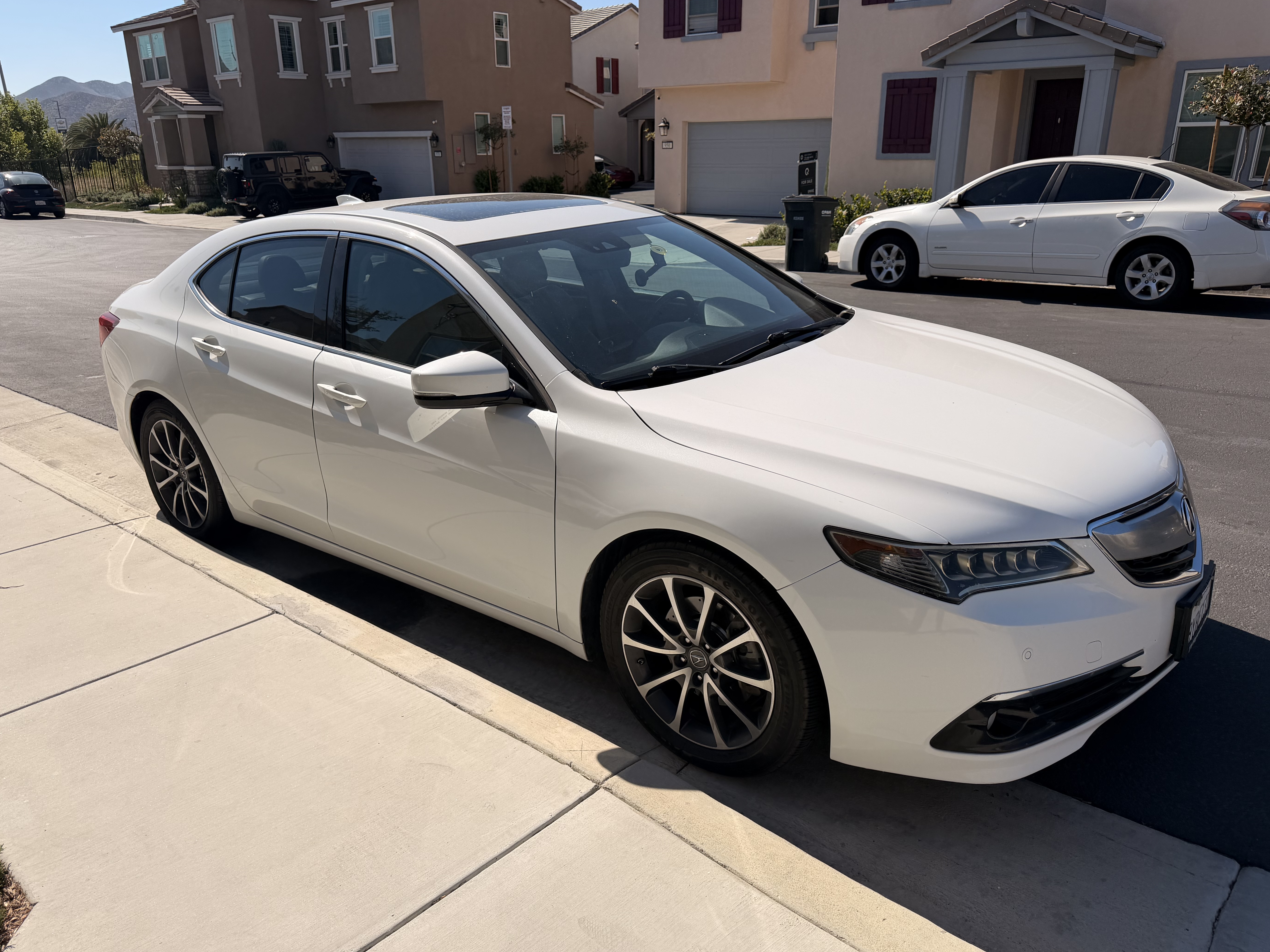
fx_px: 917
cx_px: 627
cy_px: 489
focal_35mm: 25
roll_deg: +0.7
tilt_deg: -20.4
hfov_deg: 69.4
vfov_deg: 54.9
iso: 80
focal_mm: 6.76
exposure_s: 1/8130
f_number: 1.78
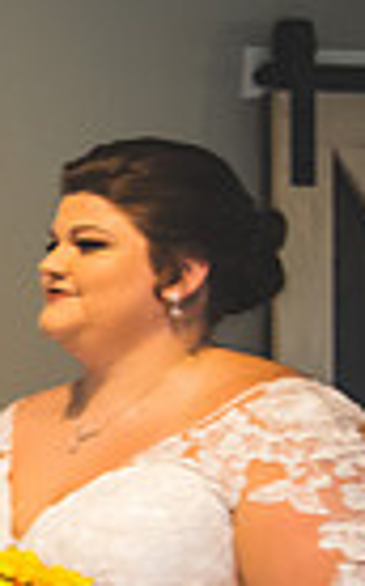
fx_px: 1978
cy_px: 401
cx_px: -828
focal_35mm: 124
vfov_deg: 16.8
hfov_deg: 8.4
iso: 2500
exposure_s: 1/125
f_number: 2.8
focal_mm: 29
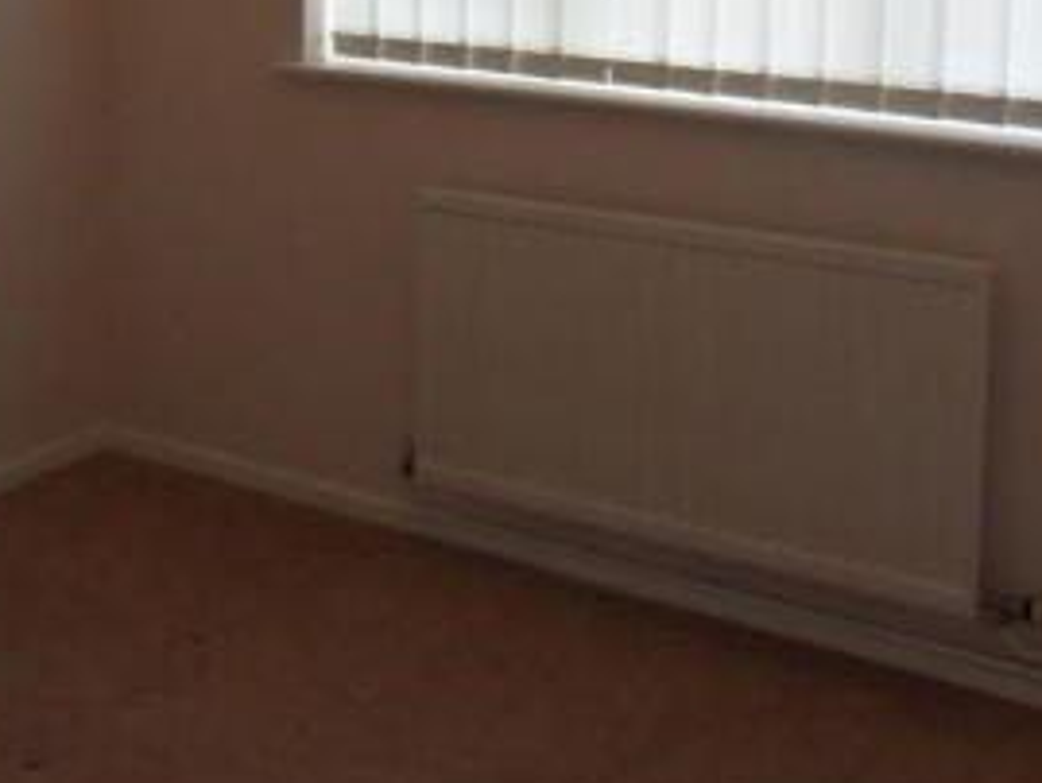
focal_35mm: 52
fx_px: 1566
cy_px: 10
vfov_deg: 26.6
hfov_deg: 36.8
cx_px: 579
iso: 160
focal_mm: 4.2
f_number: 3.3
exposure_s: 1/30
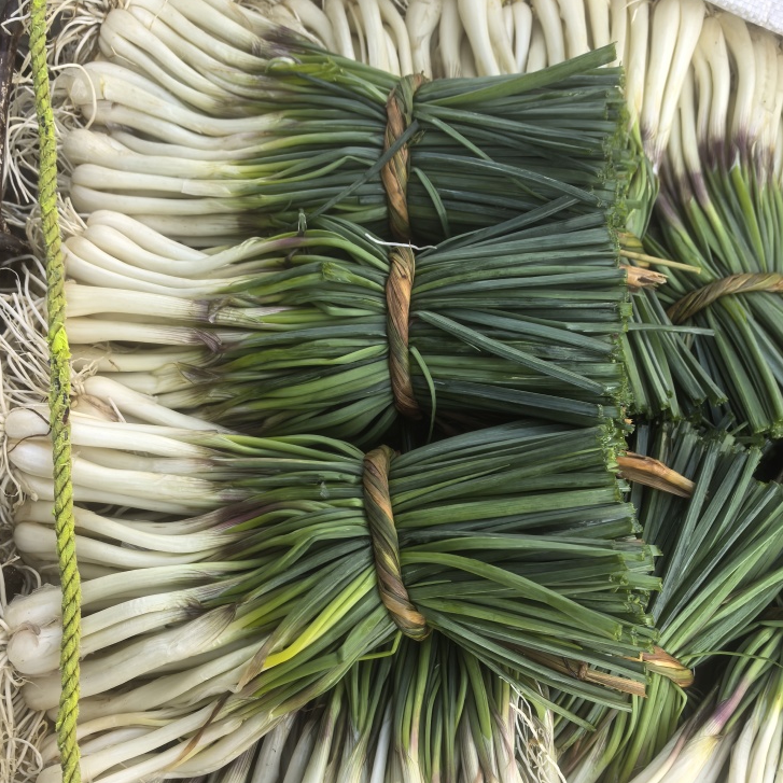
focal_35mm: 35
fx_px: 896
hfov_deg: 47.2
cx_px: 404
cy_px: 491
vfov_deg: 46.8
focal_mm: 5.75
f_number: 2
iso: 50
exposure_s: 1/273
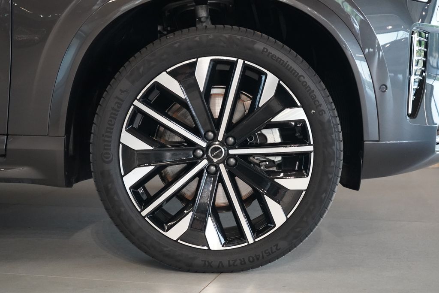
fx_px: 854
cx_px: 220
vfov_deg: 19.5
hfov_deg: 28.8
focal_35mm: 70
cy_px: 146
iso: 8000
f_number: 5.6
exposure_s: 1/160
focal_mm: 70
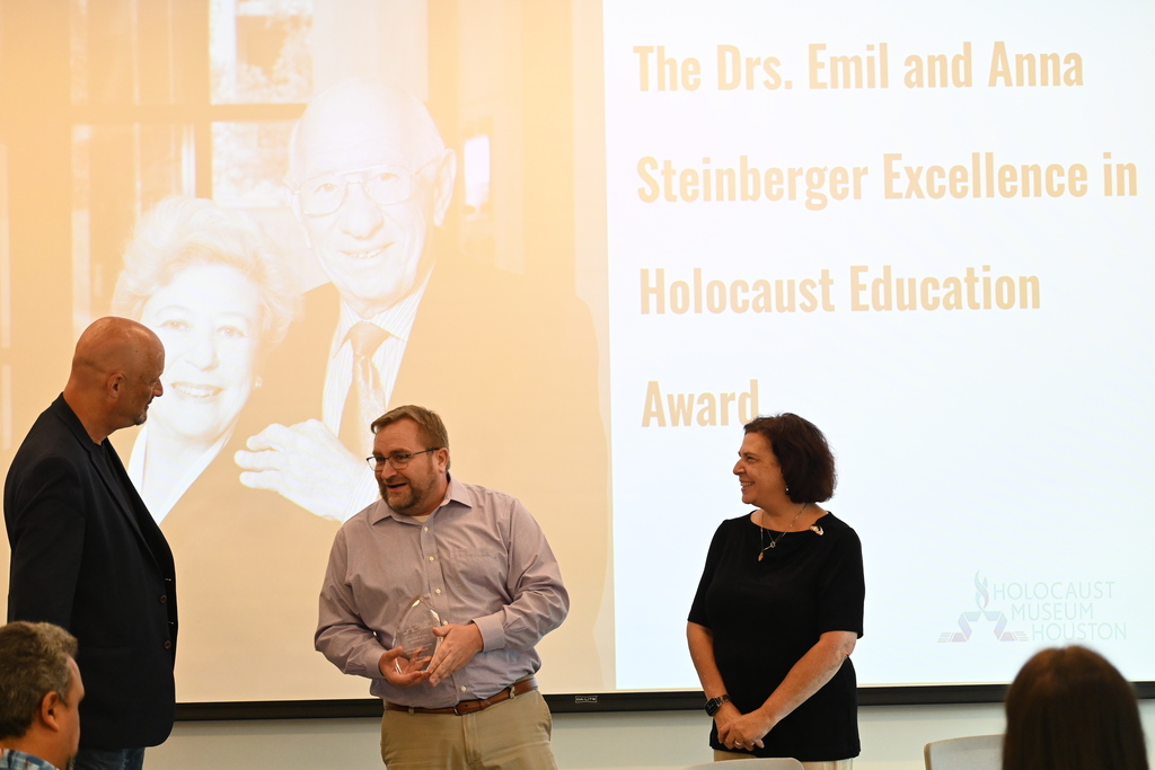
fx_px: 3610
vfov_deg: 12.2
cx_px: 578
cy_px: 385
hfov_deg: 18.2
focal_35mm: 112
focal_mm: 75
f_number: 4.8
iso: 1800
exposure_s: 1/125
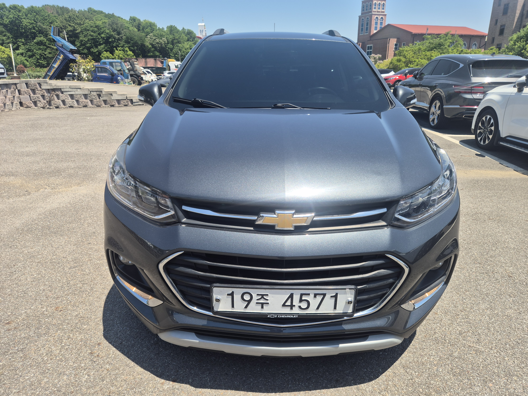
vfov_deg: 58.9
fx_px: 351
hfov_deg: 73.9
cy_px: 198
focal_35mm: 23
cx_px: 264
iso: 25
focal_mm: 5.4
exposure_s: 1/1212
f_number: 1.8
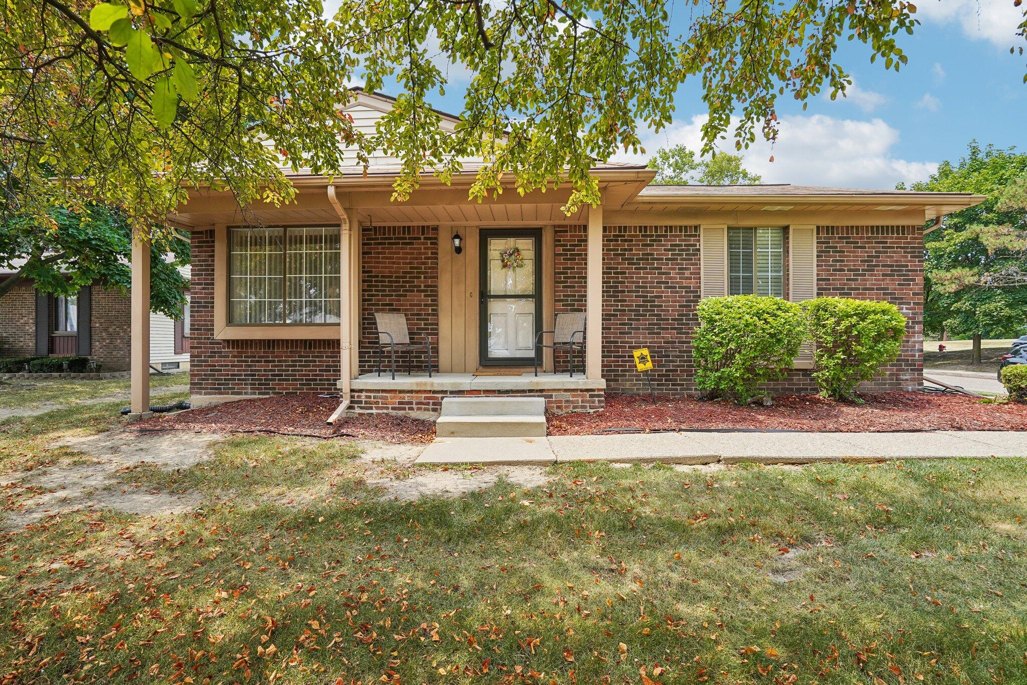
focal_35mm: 17
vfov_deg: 70.4
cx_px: 514
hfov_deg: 93.3
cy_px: 342
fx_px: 485
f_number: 8
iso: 400
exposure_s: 1/250
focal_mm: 17
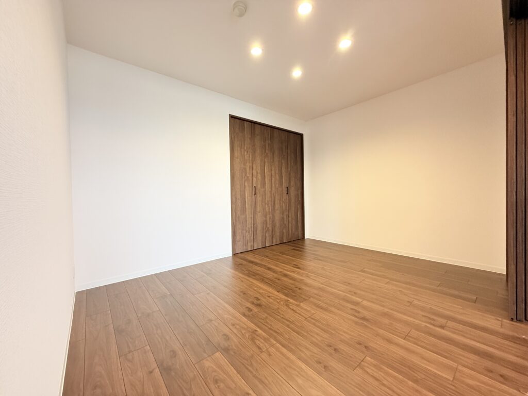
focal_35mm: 14
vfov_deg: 85.7
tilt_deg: -0.6
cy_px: 198
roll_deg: +0.6
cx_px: 264
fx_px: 214
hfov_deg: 102.1
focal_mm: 2.22
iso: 320
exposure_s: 1/100
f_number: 2.2
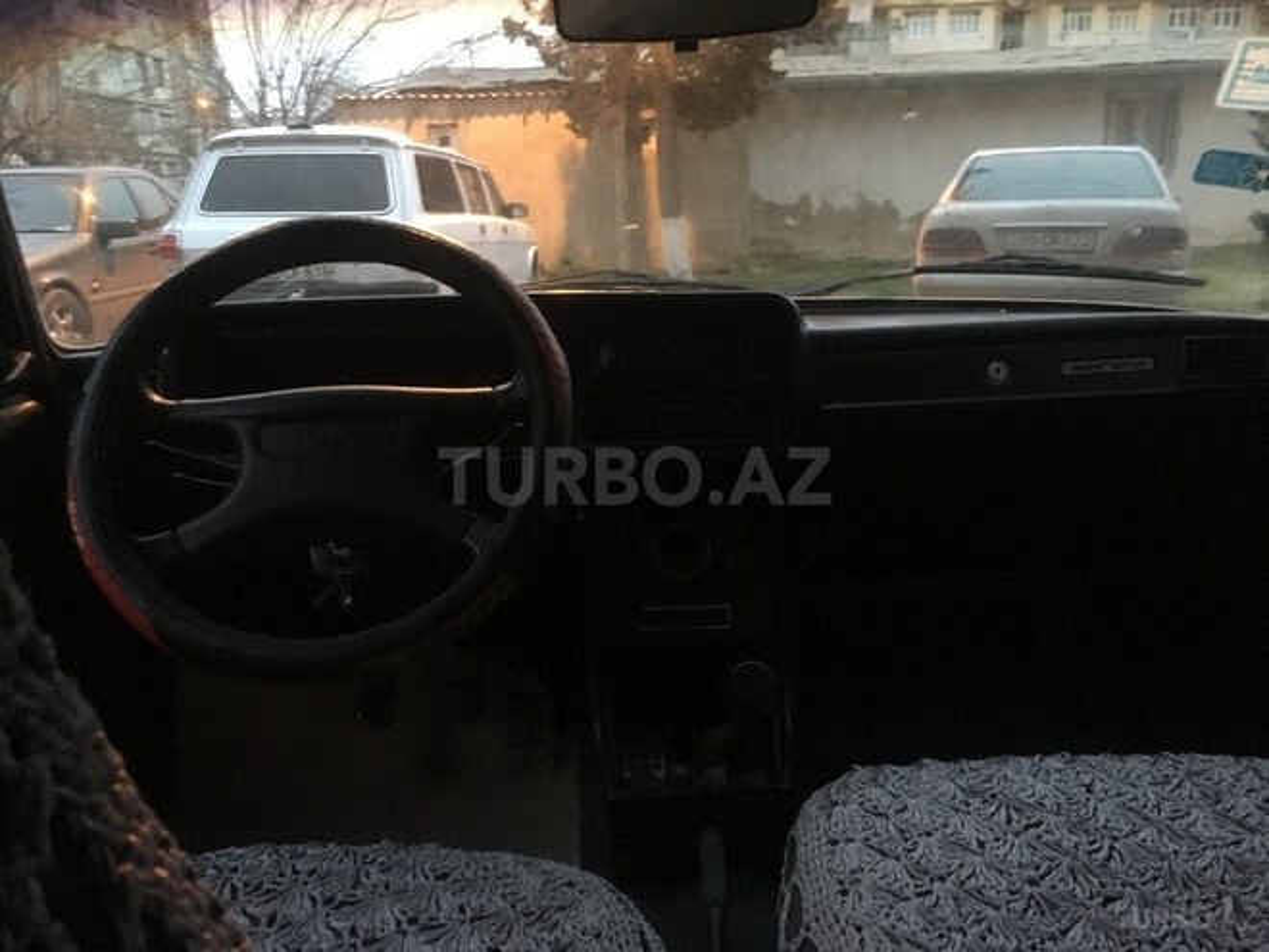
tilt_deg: -15.0
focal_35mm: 29
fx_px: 1063
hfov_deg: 61.7
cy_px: 476
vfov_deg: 48.2
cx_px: 634
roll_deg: +0.2
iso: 500
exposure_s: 1/17
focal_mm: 4.15
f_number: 2.2
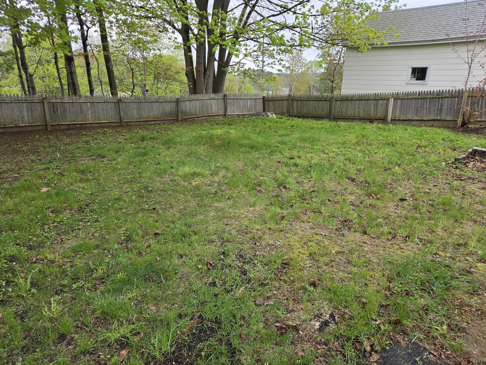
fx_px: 323
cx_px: 243
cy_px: 182
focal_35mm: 23
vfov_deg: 58.9
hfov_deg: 73.9
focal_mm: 5.4
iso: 80
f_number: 1.8
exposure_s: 1/937
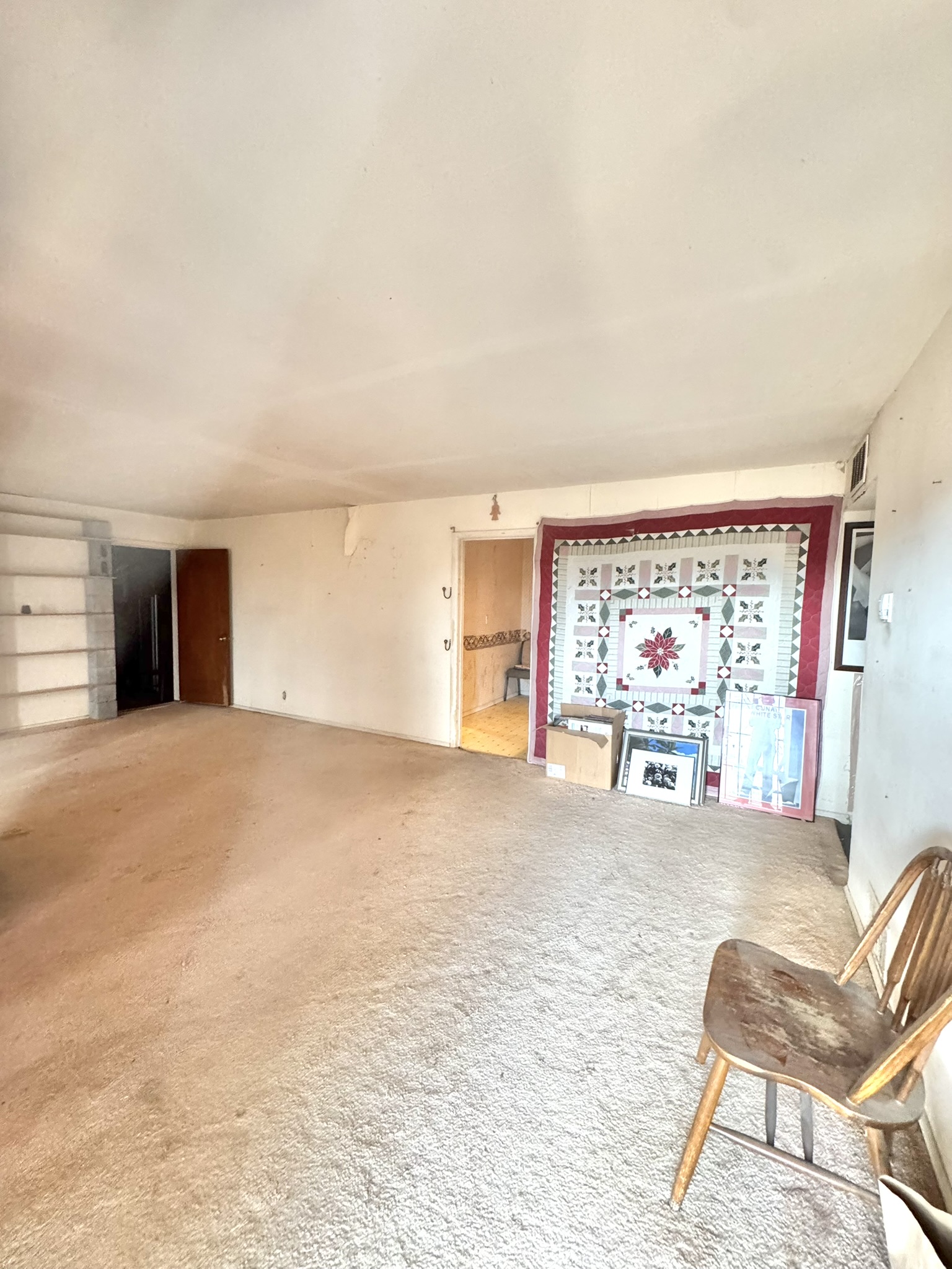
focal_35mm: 14
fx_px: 513
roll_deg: -1.0
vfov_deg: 102.1
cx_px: 476
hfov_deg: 85.7
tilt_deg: -2.9
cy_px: 634
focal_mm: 2.22
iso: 400
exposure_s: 1/60
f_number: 2.2
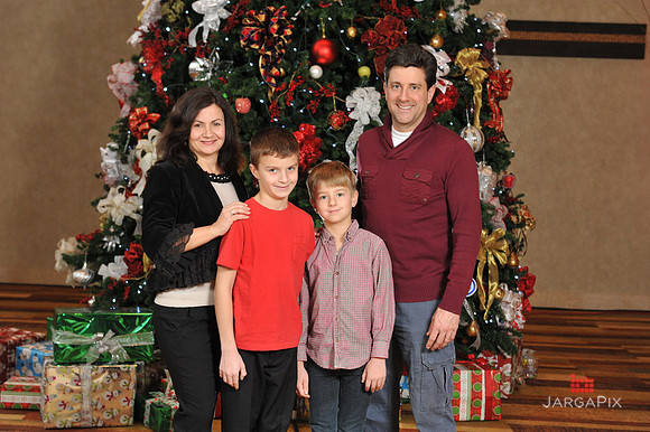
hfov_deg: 32.4
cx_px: 325
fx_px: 1119
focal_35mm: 62
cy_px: 216
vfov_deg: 21.9
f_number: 6.3
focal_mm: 62
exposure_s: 1/100
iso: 1600
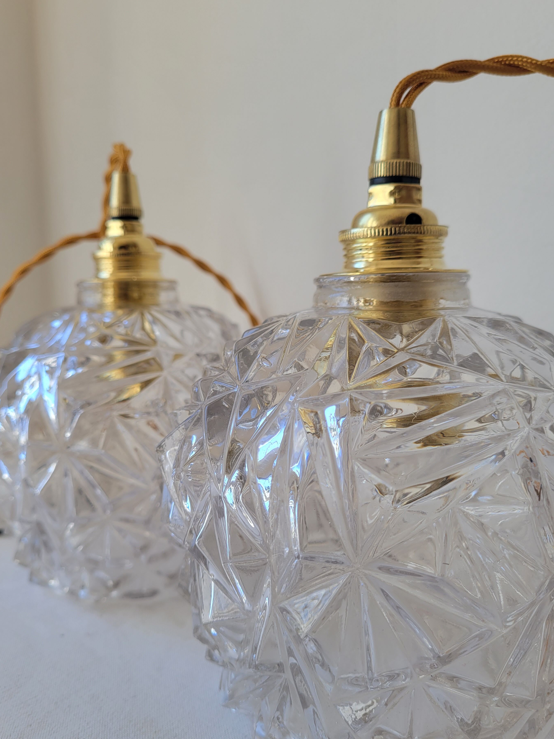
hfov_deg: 48.2
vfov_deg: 61.6
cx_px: 262
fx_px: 619
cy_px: 383
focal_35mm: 29
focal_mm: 5.4
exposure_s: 1/180
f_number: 1.8
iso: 40
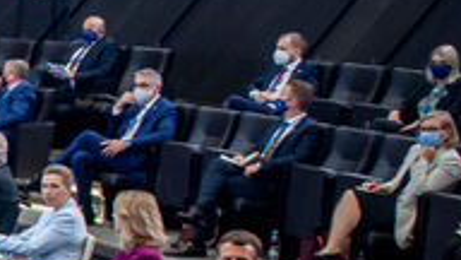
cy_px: 356
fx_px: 2103
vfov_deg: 7.0
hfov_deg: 9.8
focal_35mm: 172
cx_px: -897
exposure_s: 1/200
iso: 3200
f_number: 4
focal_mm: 24
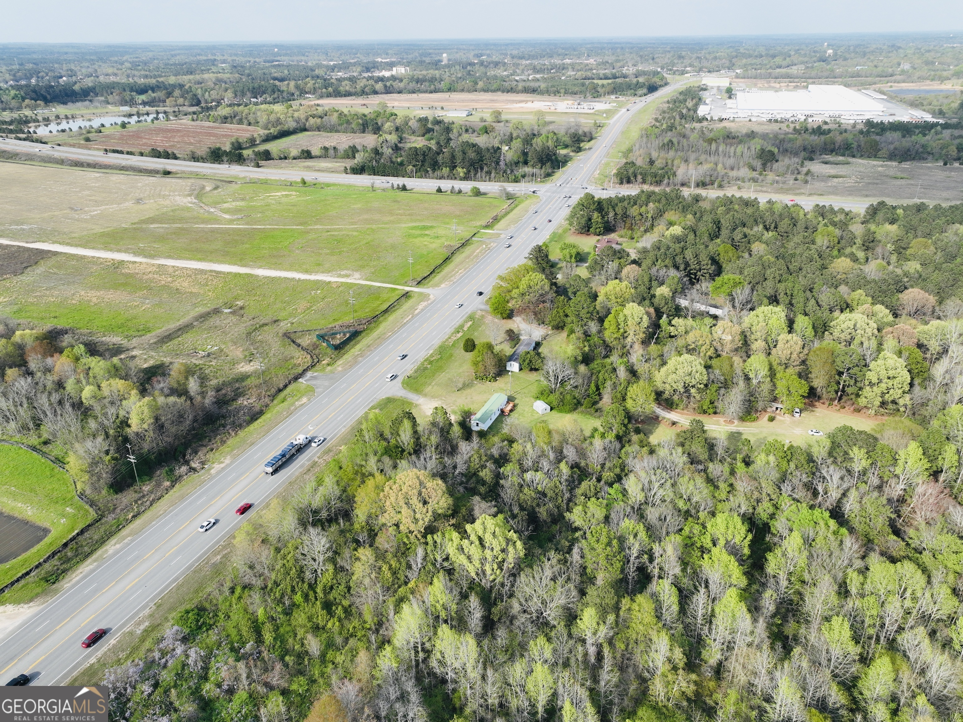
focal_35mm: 24
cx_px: 482
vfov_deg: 56.8
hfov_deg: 71.6
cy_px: 361
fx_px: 667
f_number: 2.8
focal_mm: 12.29
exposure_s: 1/1000
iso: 100
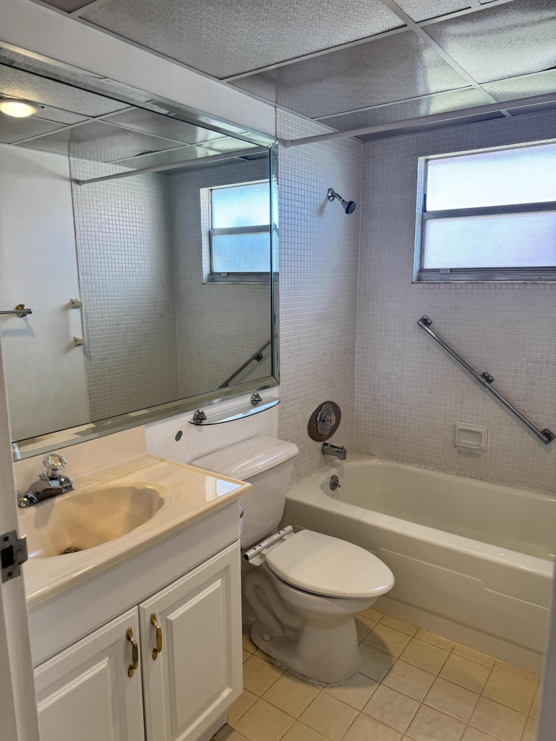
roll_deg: +1.3
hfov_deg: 56.8
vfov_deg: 71.6
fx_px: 514
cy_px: 370
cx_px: 278
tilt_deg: -10.5
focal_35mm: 24
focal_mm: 6.76
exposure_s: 1/120
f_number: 1.78
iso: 80
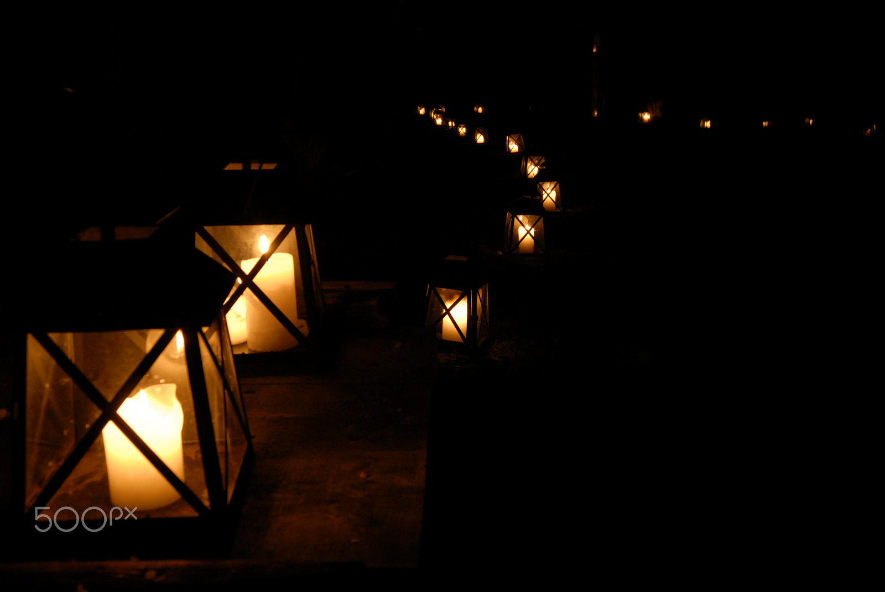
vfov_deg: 37.0
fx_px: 886
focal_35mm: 36
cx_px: 442
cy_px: 296
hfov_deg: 53.1
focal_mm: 24
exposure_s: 1/2.5
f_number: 7.1
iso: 400
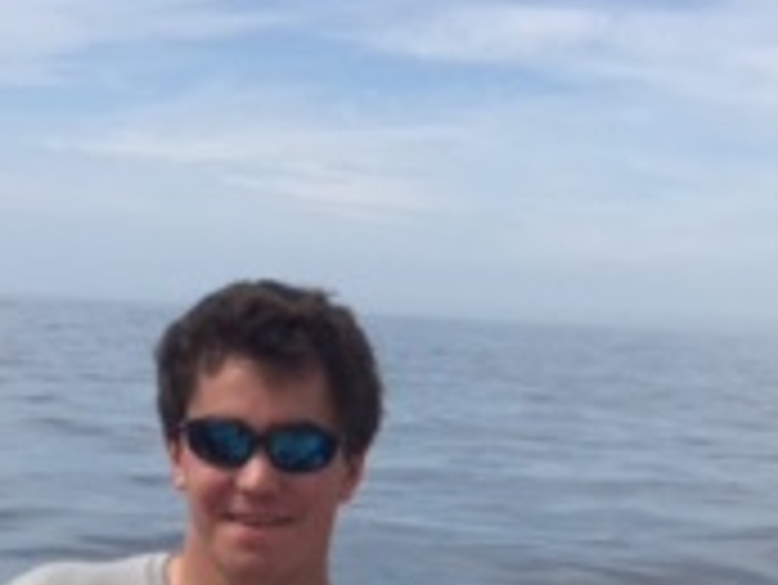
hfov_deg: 18.4
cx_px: 378
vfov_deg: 13.2
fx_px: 2407
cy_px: 846
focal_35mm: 107
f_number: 2.2
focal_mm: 4.15
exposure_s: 1/2639
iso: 32
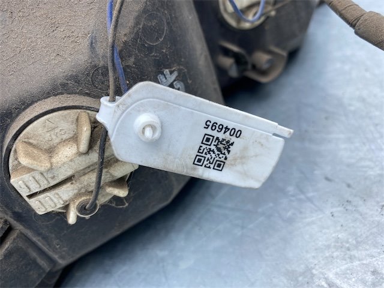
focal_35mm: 26
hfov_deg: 67.3
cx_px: 192
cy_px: 144
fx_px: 288
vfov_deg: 53.1
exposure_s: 1/361
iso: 32
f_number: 1.8
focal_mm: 4.25
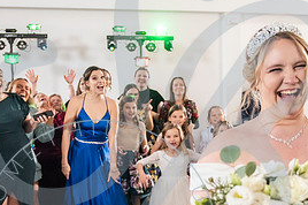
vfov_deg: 23.2
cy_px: 142
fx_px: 496
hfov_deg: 34.5
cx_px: 147
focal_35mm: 58
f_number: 2.8
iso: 1600
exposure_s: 1/125
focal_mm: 24
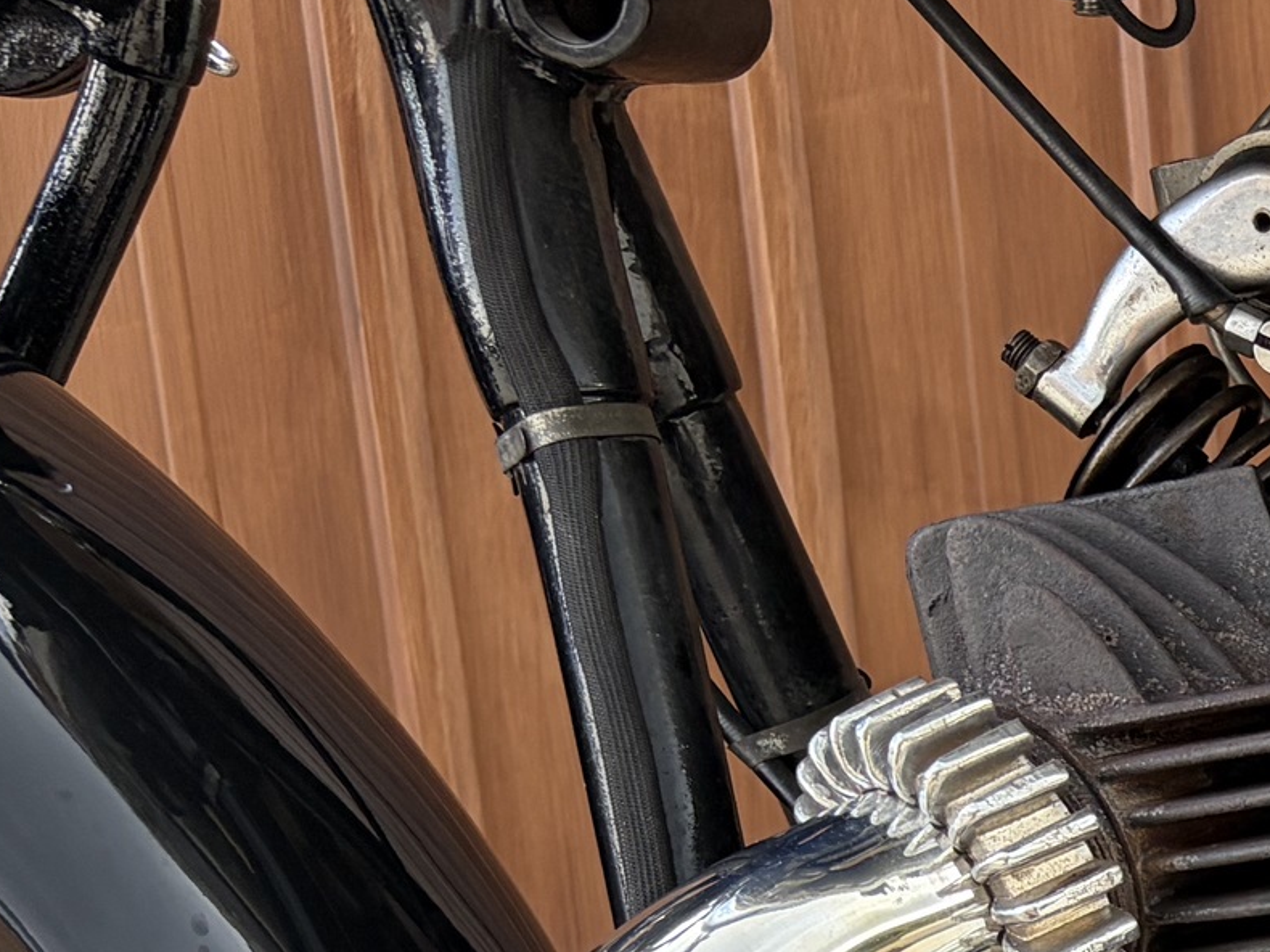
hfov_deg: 17.2
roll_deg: -0.1
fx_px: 3448
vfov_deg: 14.9
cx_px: 2275
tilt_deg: -15.6
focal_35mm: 94
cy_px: 1285
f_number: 1.6
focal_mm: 5.96
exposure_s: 1/145
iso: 50
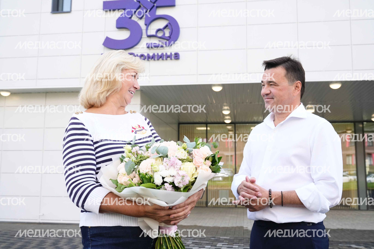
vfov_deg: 35.1
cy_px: 124
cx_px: 187
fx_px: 395
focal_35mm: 38
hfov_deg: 50.7
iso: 1000
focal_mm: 38
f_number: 5.6
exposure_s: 1/1000
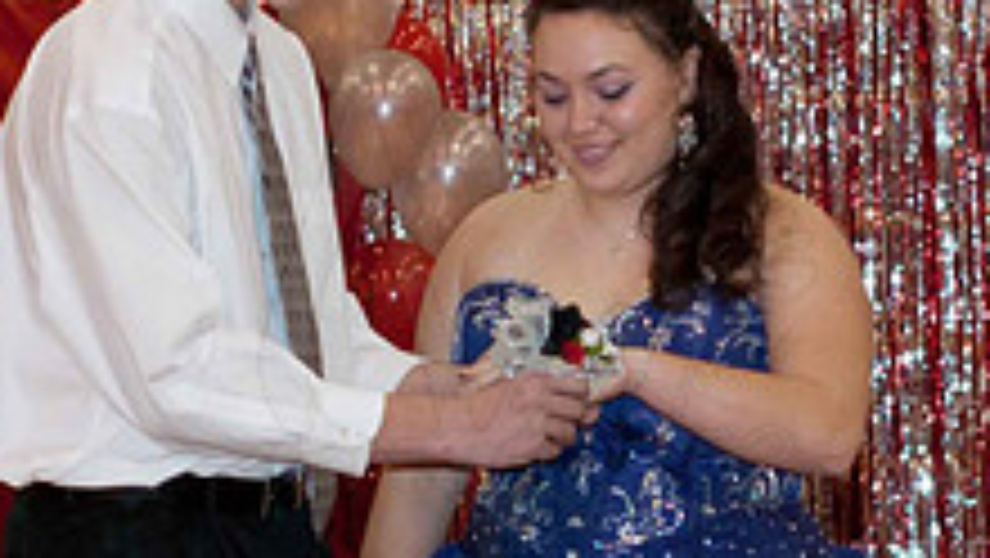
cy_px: 576
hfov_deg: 13.3
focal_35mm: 161
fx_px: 4228
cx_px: 610
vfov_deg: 7.5
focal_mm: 50
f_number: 4
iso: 500
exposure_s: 1/50
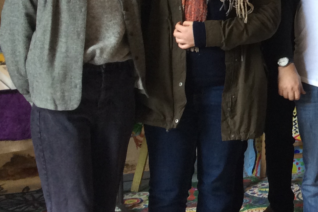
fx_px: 786
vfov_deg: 15.1
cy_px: 10
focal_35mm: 89
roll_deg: +1.4
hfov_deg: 21.0
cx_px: 403
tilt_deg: -3.8
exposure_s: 1/25
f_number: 2.4
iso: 64
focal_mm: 3.3
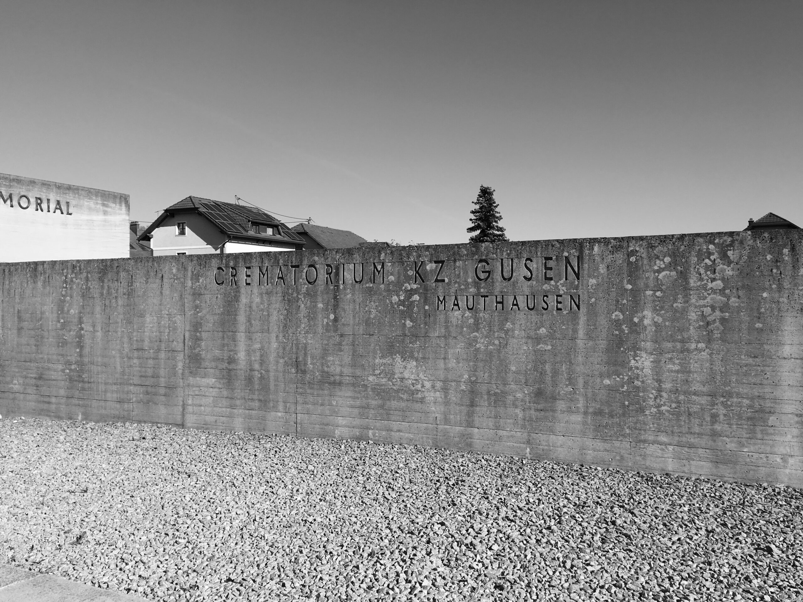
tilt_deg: +1.7
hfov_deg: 61.7
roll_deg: +0.0
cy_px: 301
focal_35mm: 29
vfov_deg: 48.2
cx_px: 402
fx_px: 673
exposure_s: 1/1832
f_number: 2.2
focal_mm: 4.15
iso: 25
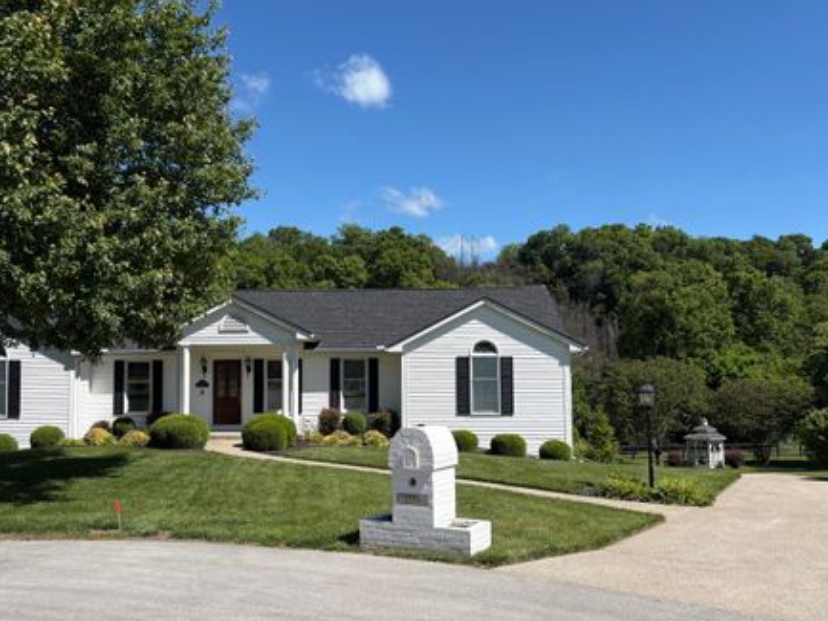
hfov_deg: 59.9
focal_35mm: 30
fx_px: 718
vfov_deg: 46.8
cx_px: 379
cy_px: 288
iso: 50
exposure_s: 1/3831
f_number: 1.6
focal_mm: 5.96
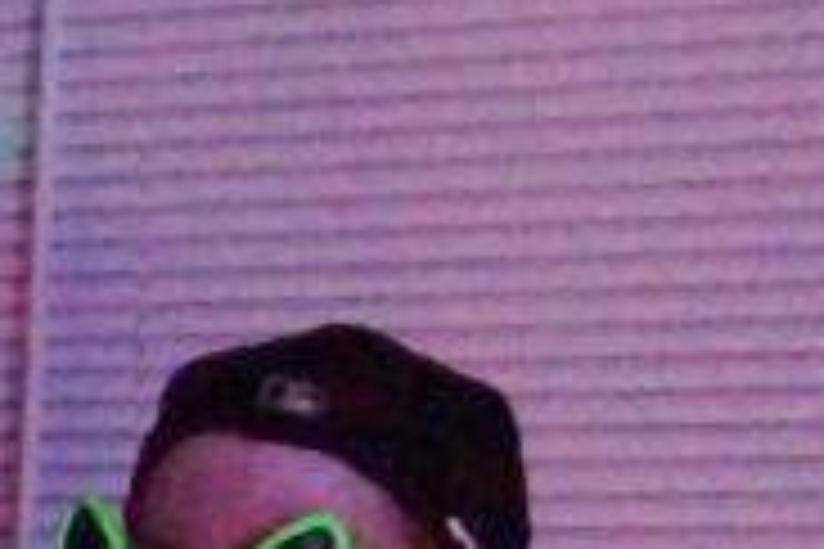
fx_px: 3364
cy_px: 1112
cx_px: -1358
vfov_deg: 8.8
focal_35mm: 147
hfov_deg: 11.0
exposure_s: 1/40
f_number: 3.5
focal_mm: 18
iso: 1600
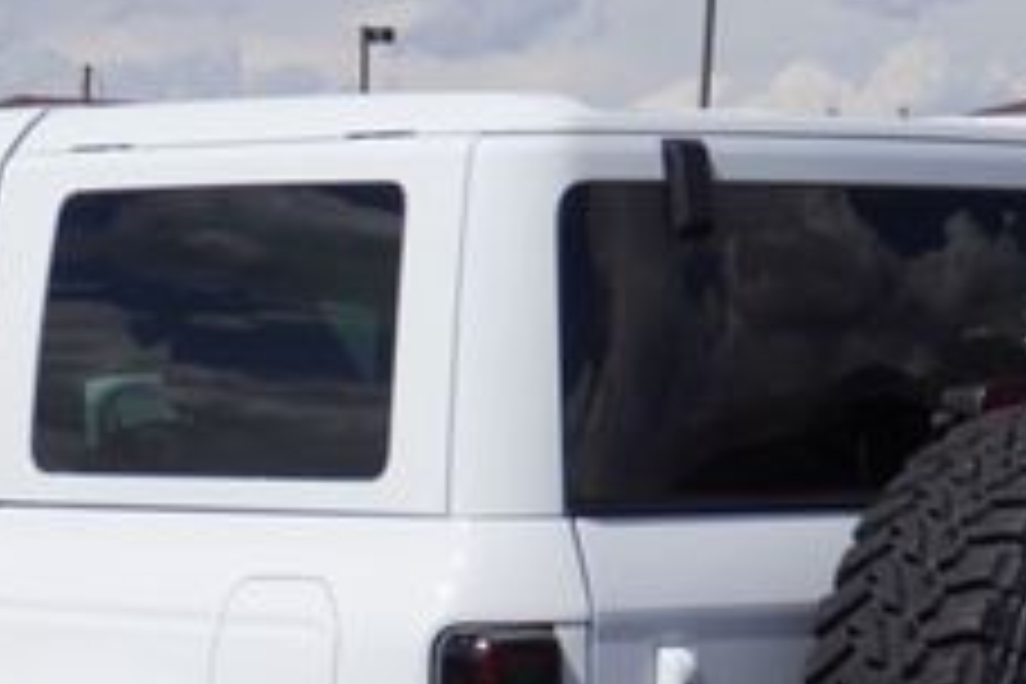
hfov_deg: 12.7
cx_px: 122
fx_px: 4560
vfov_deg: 8.5
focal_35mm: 160
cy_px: 855
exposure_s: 1/400
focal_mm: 38
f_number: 9
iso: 100
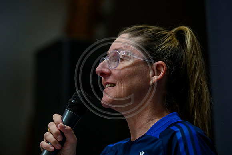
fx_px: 1064
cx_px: 116
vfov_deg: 8.3
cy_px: 78
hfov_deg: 12.4
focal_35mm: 165
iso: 4000
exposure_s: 1/400
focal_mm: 165
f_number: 3.5
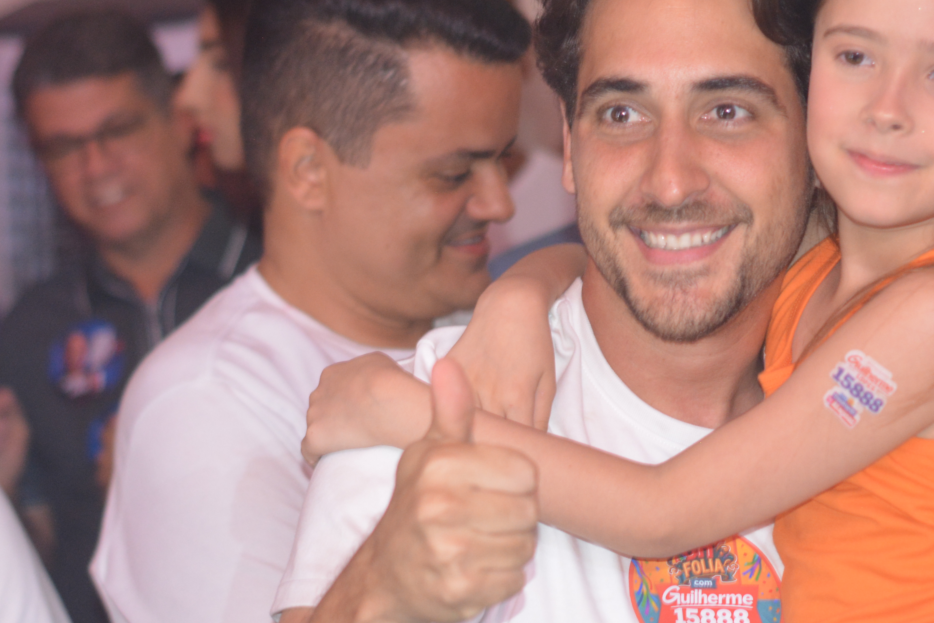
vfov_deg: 9.9
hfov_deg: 14.7
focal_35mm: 139
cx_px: 712
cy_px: 376
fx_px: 3606
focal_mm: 50
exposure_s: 1/60
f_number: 2.8
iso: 900
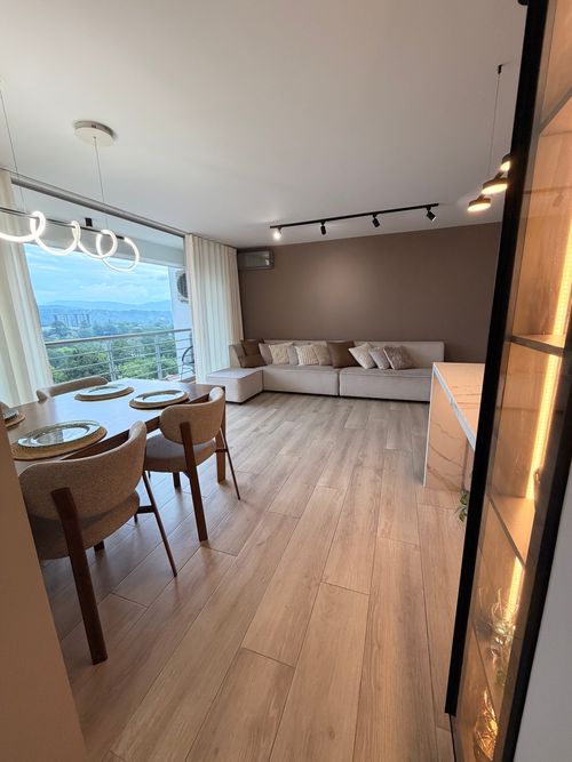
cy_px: 381
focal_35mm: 14
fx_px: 309
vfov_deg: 102.1
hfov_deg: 85.7
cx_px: 286
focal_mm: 2.22
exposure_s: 1/120
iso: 160
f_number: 2.2
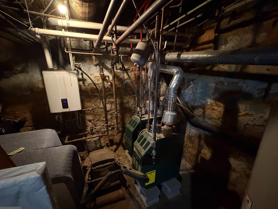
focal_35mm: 15
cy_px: 107
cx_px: 134
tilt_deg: -15.3
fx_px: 120
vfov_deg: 81.8
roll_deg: +1.3
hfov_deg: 98.1
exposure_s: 1/30
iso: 2000
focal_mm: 2.22
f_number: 2.2
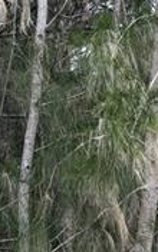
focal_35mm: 173
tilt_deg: -0.8
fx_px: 1192
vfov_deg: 11.7
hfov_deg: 7.5
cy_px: 355
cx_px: 237
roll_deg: -0.4
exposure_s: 1/1192
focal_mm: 6.76
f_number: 1.78
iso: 100
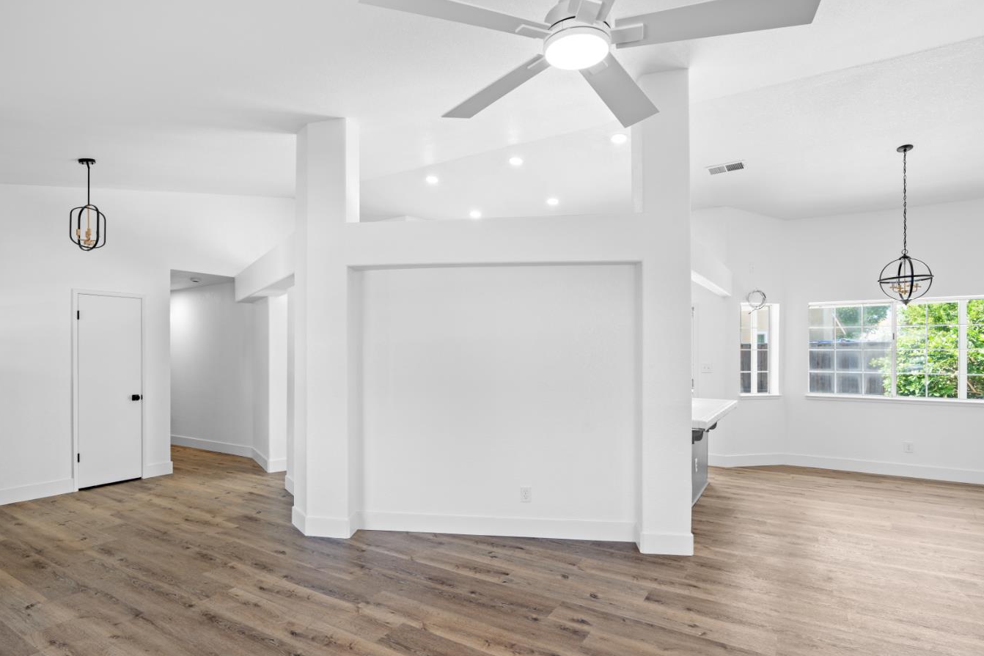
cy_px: 360
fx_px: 519
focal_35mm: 19
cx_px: 477
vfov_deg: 64.4
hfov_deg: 86.9
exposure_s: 1/6
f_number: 8
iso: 200
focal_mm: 17
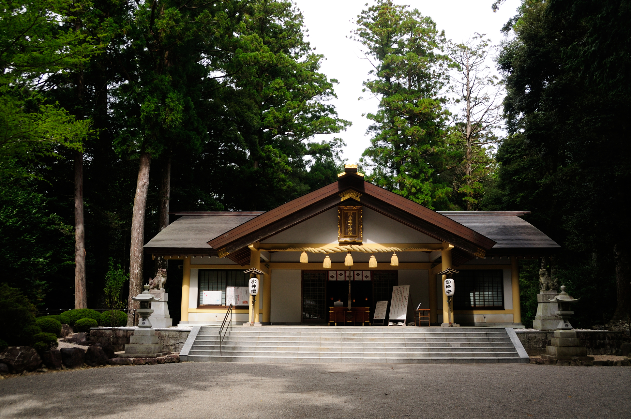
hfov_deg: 60.3
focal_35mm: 31
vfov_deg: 42.2
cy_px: 205
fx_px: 543
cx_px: 312
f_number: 5.6
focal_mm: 20
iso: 200
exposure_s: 1/100
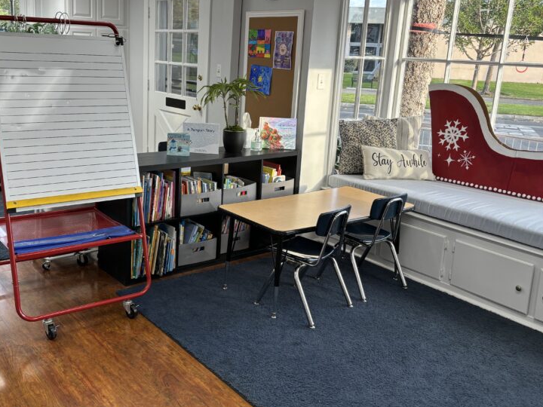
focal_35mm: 37
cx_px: 227
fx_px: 580
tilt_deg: -13.2
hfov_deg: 49.9
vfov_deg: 38.6
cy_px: 176
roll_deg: -3.4
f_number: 1.6
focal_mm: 5.96
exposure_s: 1/120
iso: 64
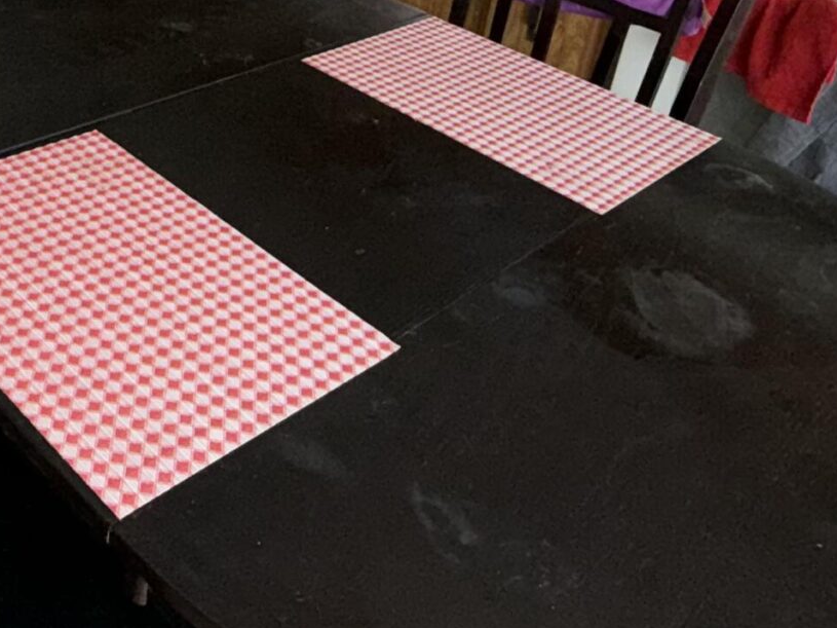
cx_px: 126
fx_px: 1064
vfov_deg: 30.3
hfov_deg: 40.5
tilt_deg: -24.1
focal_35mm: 44
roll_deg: -7.2
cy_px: -17
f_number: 2.2
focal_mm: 2.22
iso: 100
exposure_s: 1/111
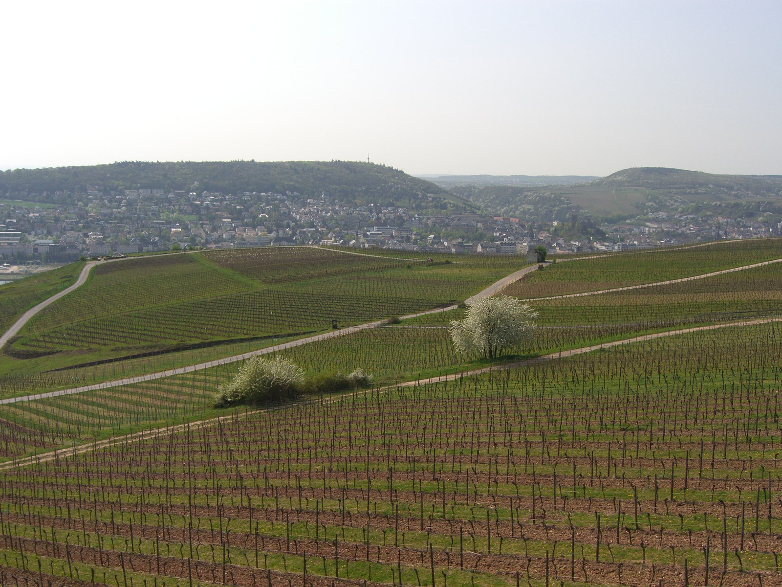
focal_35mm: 38
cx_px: 391
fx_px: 858
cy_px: 294
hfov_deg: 49.0
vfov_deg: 37.7
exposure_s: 1/1000
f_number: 4
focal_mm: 7.9
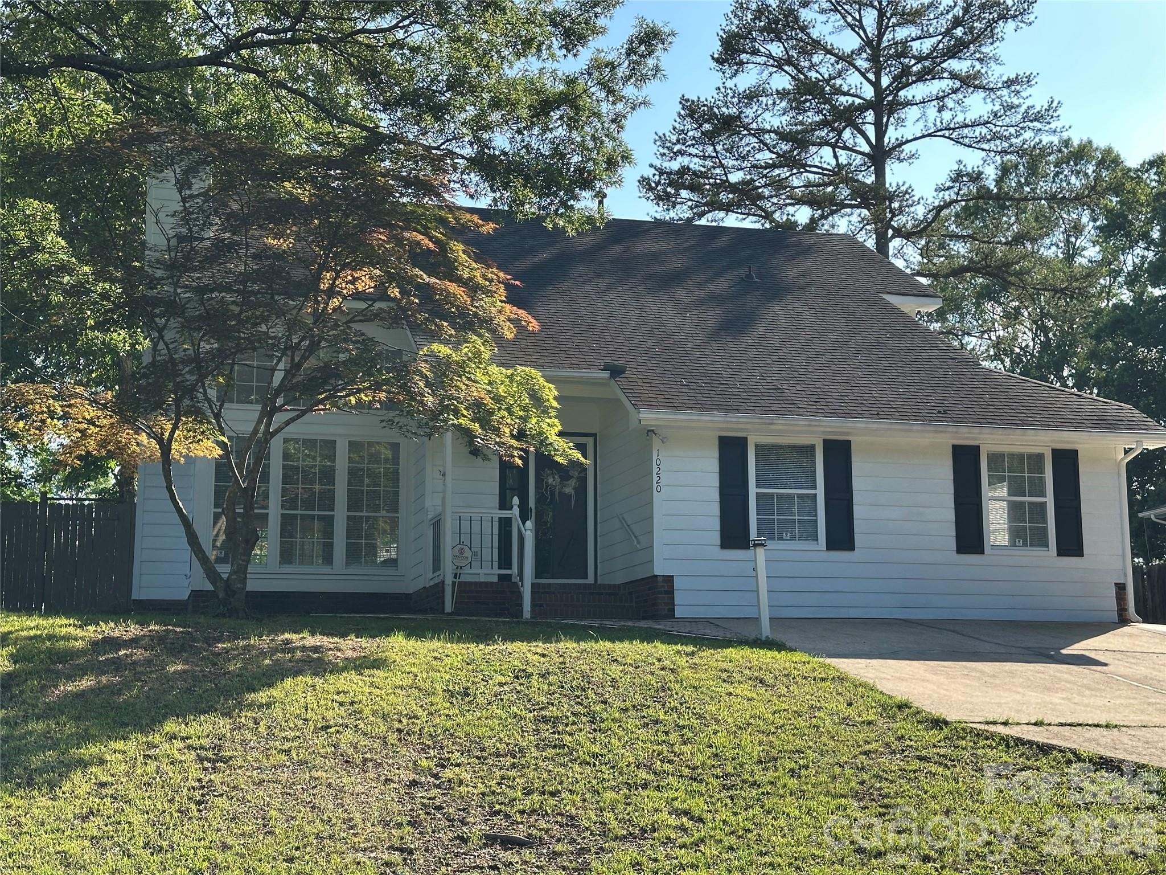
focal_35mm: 48
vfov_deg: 30.3
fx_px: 1617
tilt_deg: +9.2
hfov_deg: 39.7
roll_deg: -0.1
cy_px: 438
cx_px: 583
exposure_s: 1/1242
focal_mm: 6.86
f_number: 1.78
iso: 64
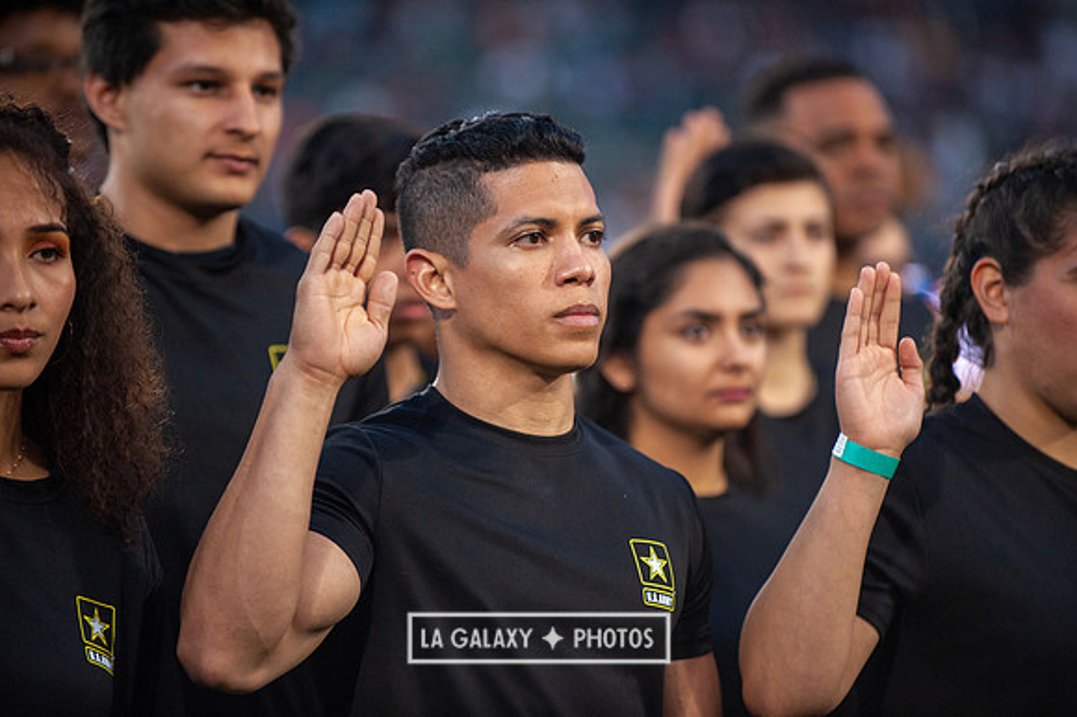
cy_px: 358
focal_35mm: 200
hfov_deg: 10.3
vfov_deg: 6.9
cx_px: 538
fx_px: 5980
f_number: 2.8
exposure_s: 1/1000
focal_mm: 200
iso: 1600
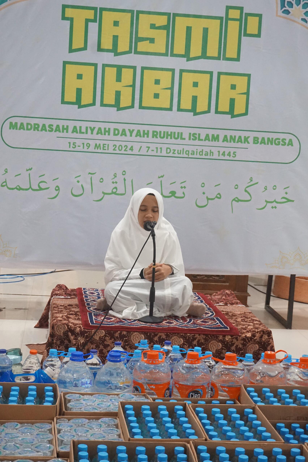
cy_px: 231
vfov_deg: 31.9
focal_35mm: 63
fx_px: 809
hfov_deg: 21.5
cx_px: 154
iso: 3200
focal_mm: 42
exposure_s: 1/40
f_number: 5.6
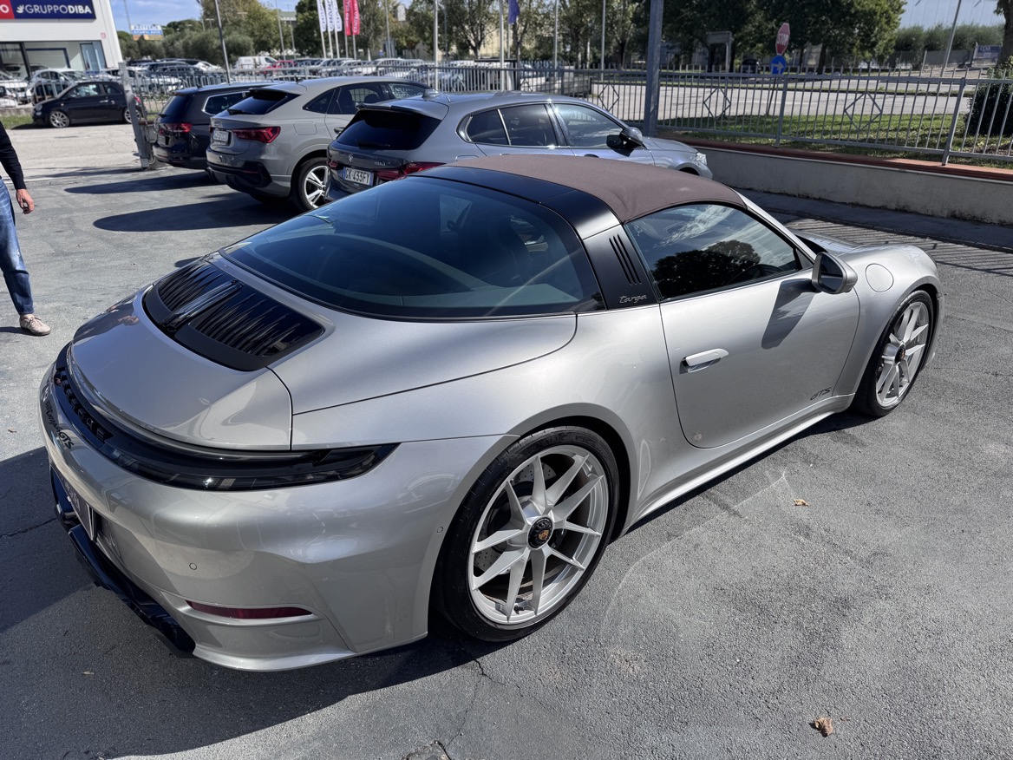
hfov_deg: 71.6
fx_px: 702
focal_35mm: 24
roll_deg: +1.5
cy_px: 380
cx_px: 506
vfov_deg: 56.8
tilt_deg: -24.6
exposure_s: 1/4950
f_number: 1.78
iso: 80
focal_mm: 6.76
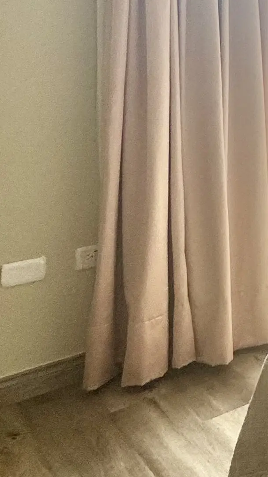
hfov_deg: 15.2
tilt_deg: +1.7
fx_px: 720
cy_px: -3
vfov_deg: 33.4
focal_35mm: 57
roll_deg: +1.8
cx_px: 589
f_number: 2.2
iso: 40
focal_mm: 2.22
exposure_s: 1/103
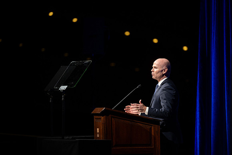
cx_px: 116
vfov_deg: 6.9
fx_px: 1289
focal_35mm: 200
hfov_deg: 10.3
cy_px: 78
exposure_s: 1/160
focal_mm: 200
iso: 500
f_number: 2.8
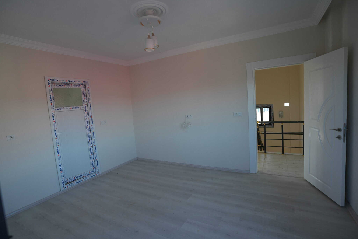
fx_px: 169
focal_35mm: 17
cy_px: 120
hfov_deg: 93.3
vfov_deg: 70.4
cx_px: 179
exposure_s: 1/160
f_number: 4
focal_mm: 17
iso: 400
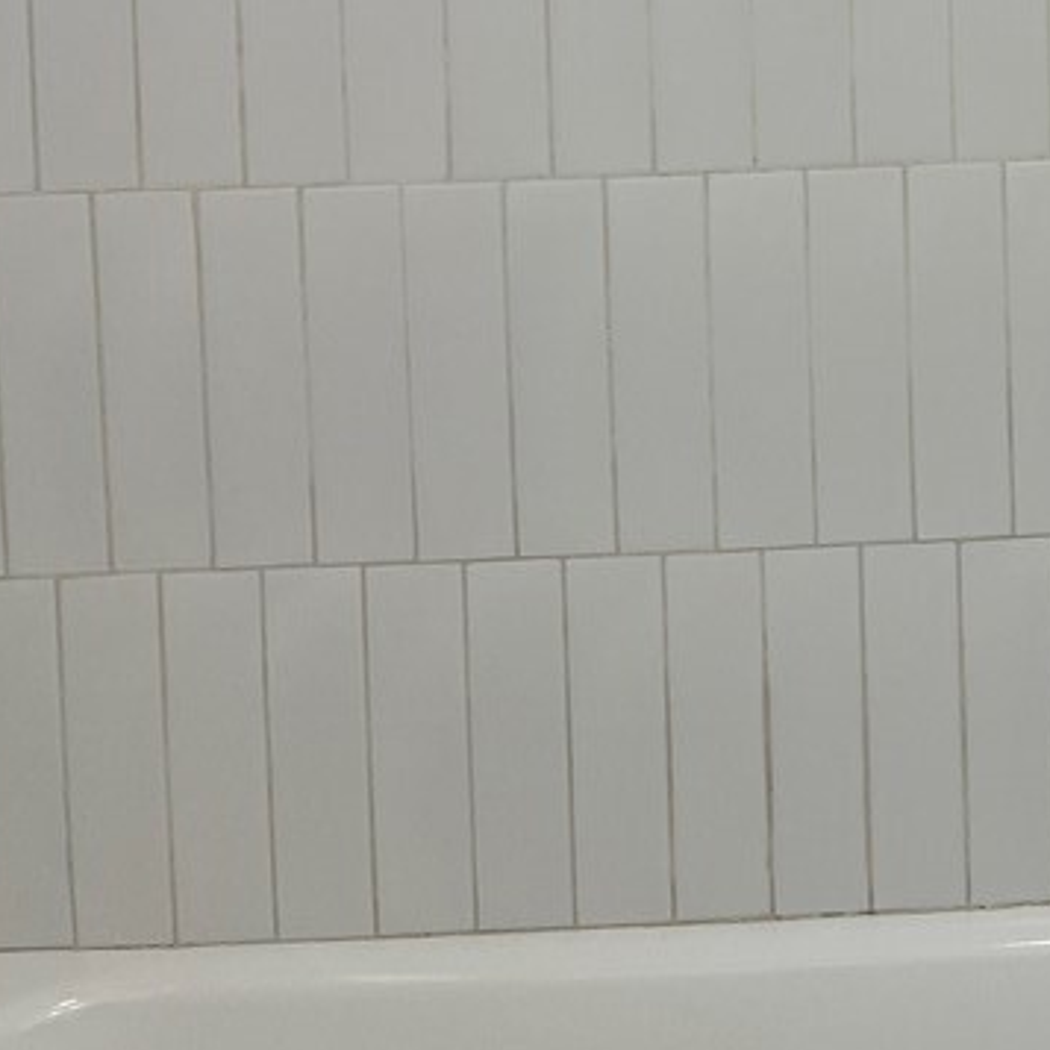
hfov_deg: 24.7
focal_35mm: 66
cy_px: -385
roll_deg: +0.8
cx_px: 1091
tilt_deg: -4.6
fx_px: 2265
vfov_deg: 22.7
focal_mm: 5.7
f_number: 1.5
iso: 64
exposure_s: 1/120
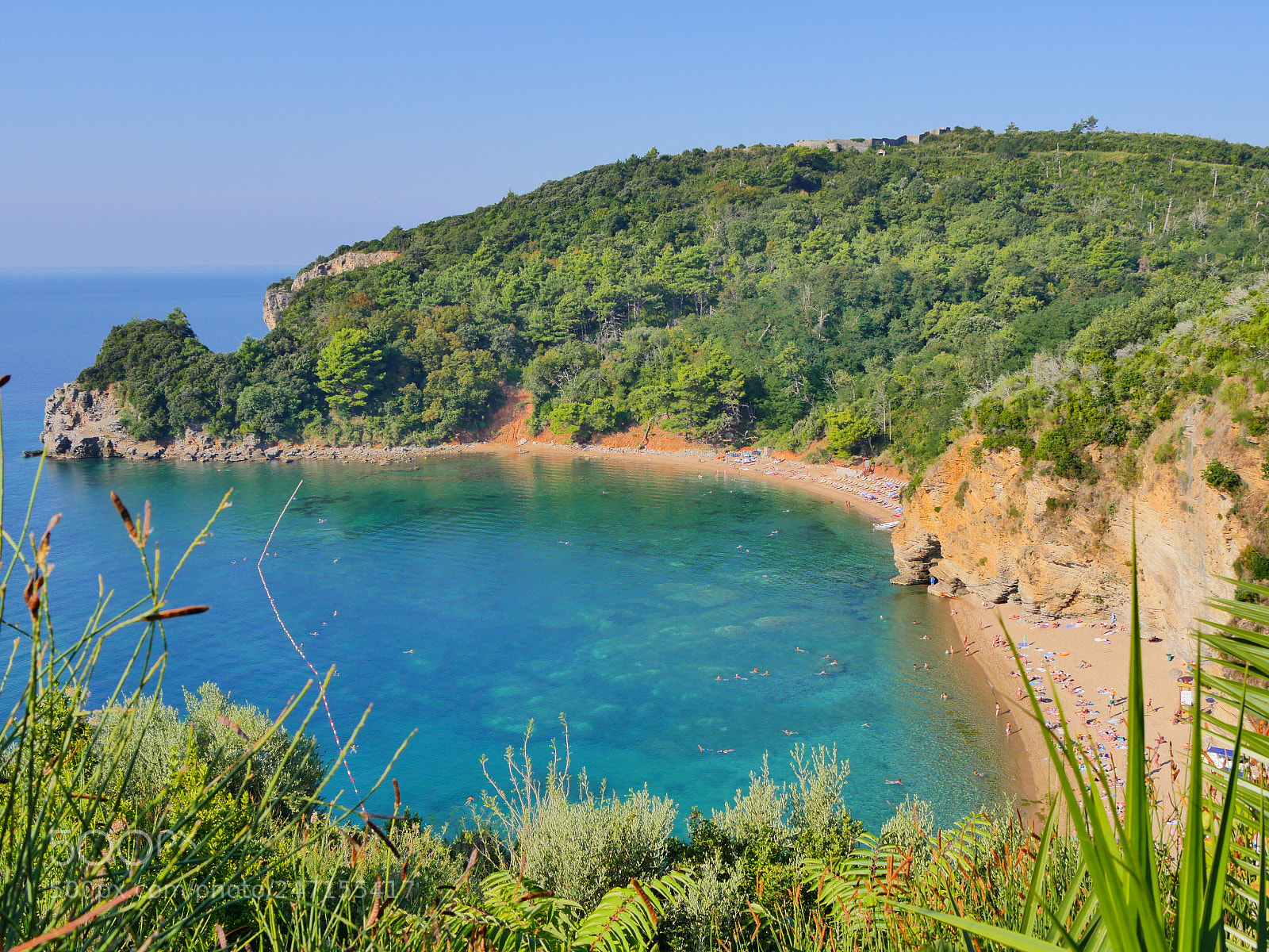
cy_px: 476
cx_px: 634
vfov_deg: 37.7
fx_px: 1393
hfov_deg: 49.0
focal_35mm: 38
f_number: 8
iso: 800
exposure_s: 1/400
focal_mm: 19
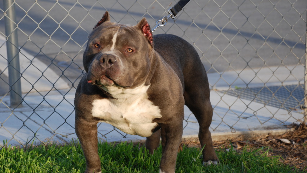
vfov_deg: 10.9
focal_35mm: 111
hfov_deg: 19.3
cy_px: 93
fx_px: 904
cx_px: 153
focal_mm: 70
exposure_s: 1/160
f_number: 5.6
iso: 200
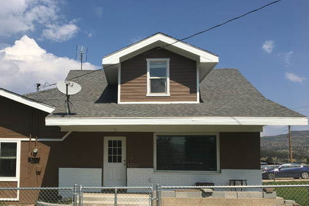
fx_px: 335
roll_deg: -1.0
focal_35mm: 39
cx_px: 112
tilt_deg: +3.4
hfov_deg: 49.0
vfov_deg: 33.8
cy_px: 144
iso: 25
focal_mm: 4.15
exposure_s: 1/2747
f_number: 2.2
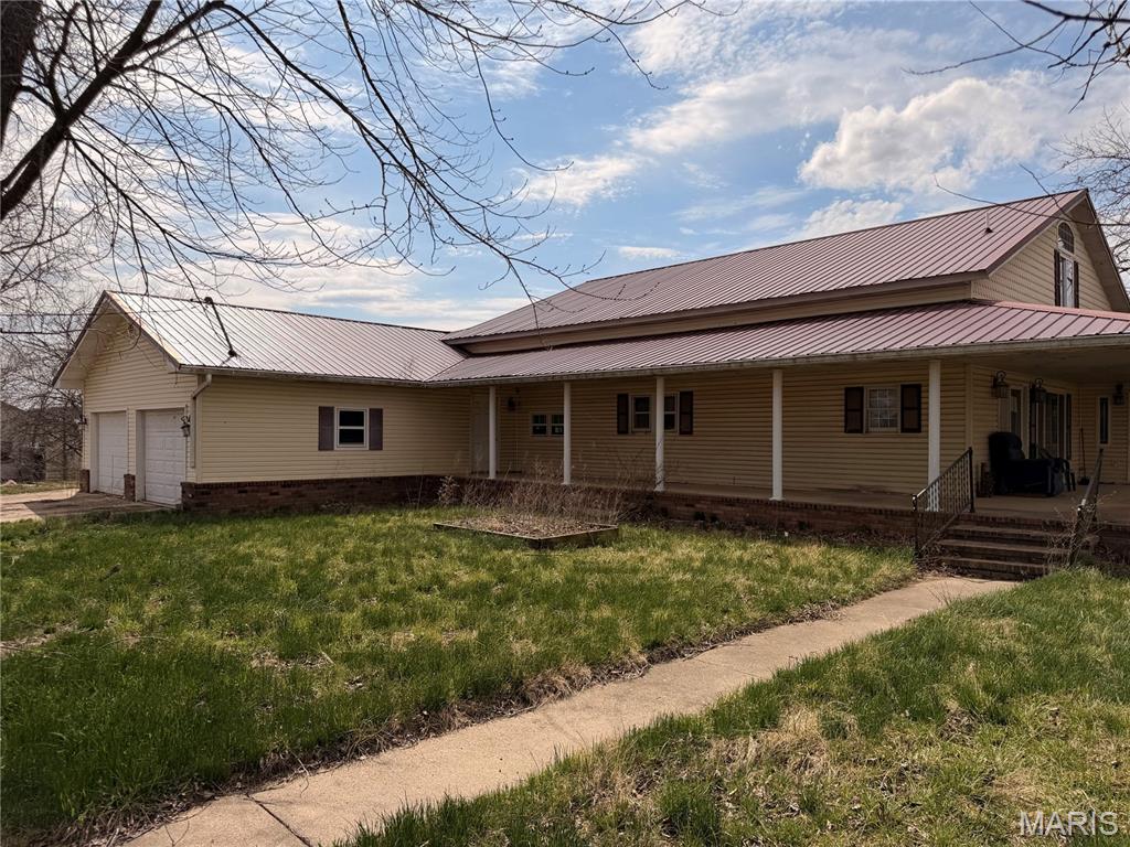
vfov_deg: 56.8
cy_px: 424
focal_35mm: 24
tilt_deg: +0.6
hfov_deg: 71.6
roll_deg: -0.6
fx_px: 783
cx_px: 565
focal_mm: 6.76
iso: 80
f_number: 1.78
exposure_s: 1/11905
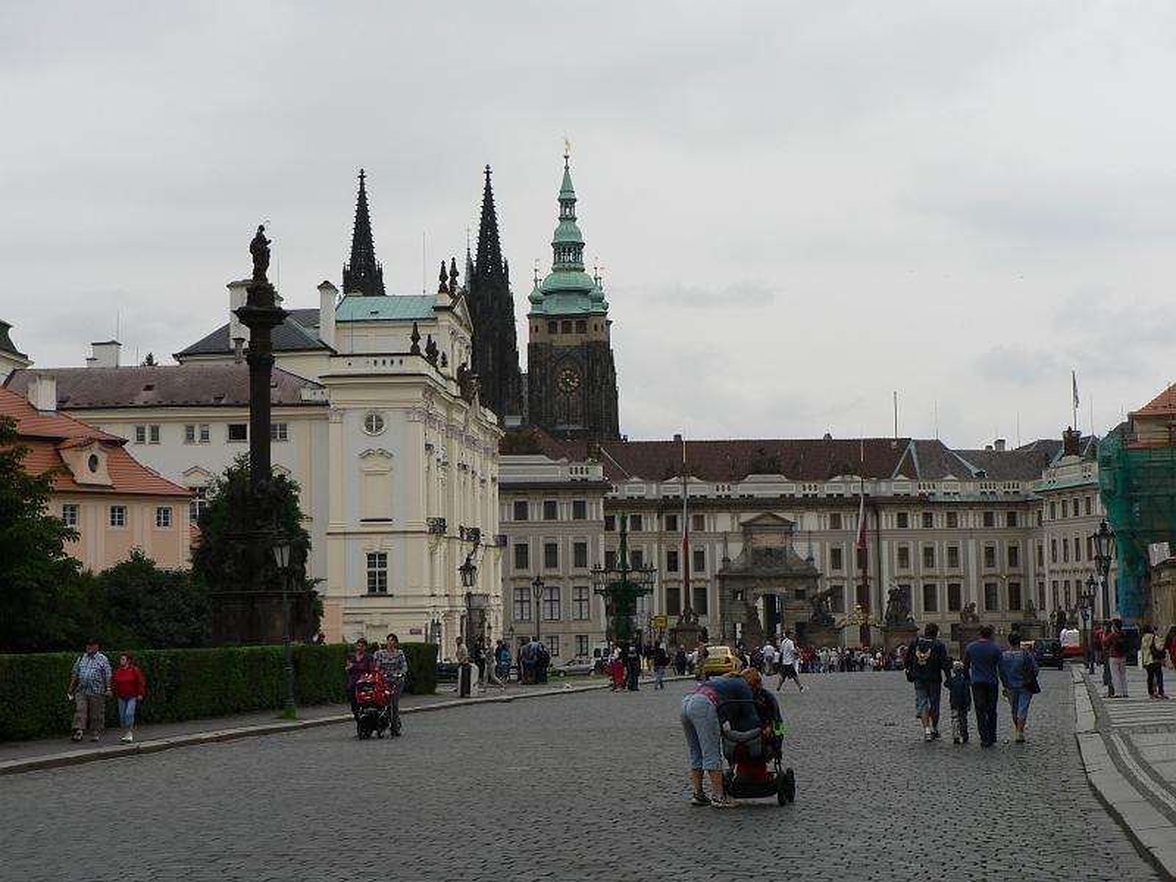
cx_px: 588
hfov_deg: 32.7
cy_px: 441
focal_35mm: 59
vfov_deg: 24.8
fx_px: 2004
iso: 80
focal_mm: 9.9
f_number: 5.6
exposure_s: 1/320
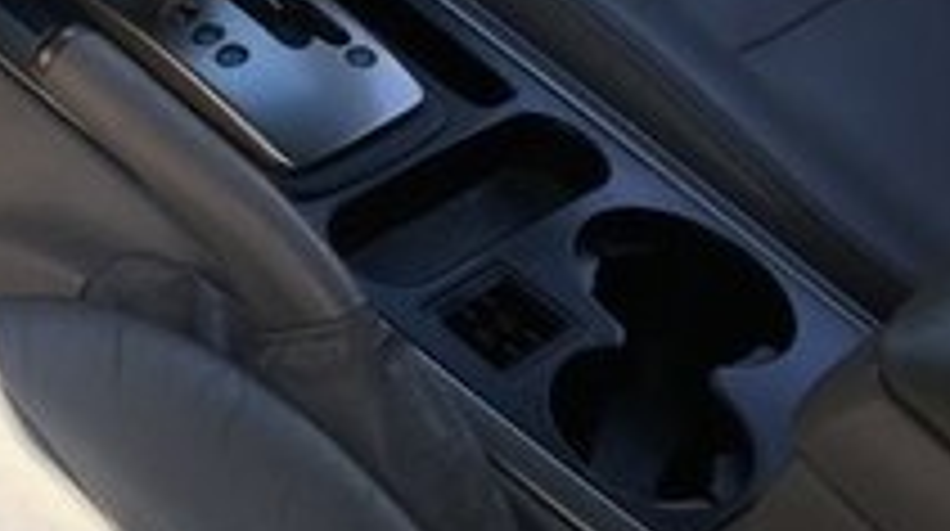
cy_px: -322
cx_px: -410
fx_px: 2490
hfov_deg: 19.3
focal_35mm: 99
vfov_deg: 11.5
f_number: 2.2
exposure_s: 1/126
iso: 25
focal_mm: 4.15
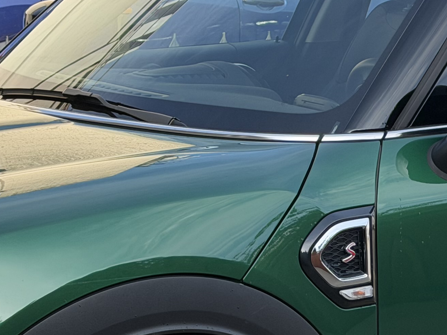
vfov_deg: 10.0
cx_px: 397
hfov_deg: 13.3
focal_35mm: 147
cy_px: 299
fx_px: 1898
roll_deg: -1.3
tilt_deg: -12.5
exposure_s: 1/1013
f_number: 1.78
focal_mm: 6.76
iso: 64
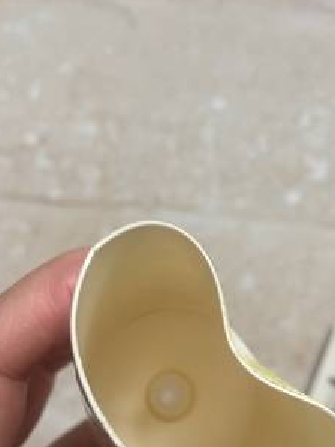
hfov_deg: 32.4
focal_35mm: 44
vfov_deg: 43.0
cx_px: 238
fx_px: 568
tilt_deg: -78.7
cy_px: 225
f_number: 2.2
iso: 64
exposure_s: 1/15
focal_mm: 4.15
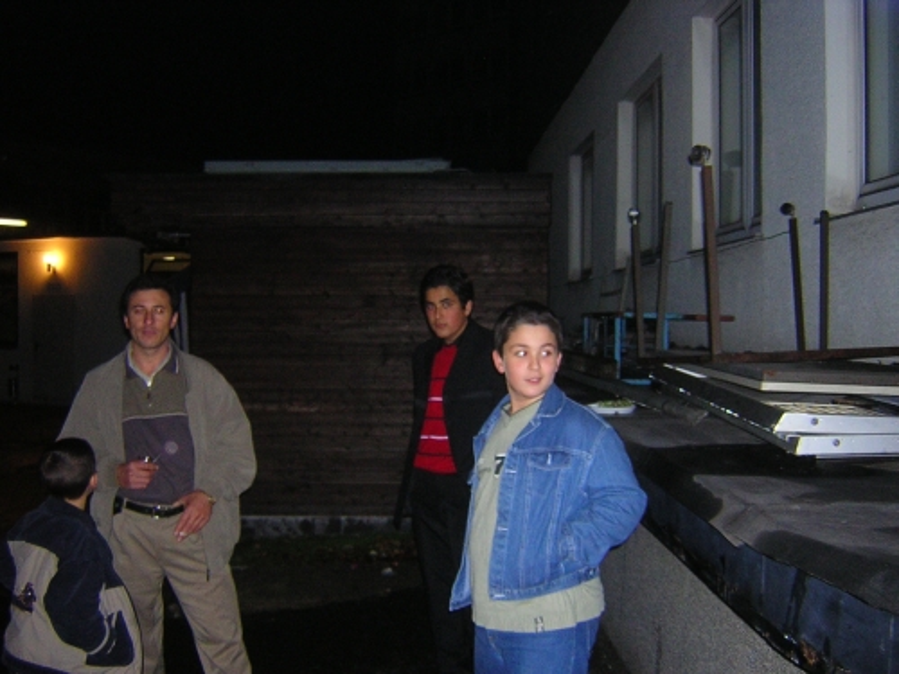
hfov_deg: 51.4
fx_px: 935
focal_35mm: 36
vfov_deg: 39.7
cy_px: 337
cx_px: 450
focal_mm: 4.7
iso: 400
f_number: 2.6
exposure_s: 1/60.1
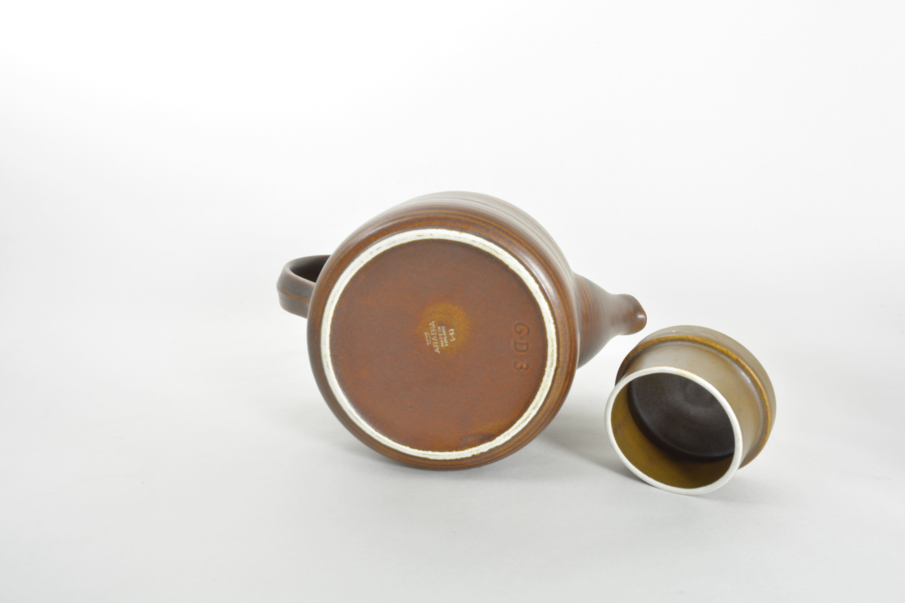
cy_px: 302
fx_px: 830
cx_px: 452
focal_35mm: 33
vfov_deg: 40.0
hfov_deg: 57.2
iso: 400
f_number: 19
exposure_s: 2
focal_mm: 22
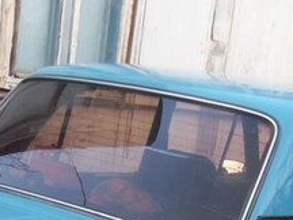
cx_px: 157
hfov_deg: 18.4
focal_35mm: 107
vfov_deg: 13.1
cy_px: 321
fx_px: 906
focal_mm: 6.3
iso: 80
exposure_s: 1/45
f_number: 3.5
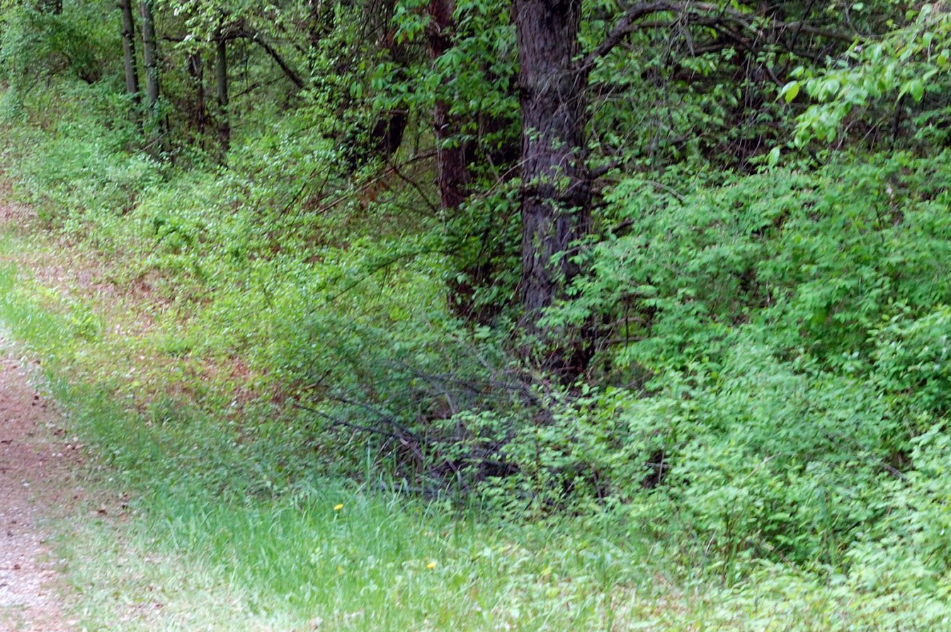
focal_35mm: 143
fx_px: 3774
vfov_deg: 9.6
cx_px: 110
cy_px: 211
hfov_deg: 14.2
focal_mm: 50
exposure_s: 1/20
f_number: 9
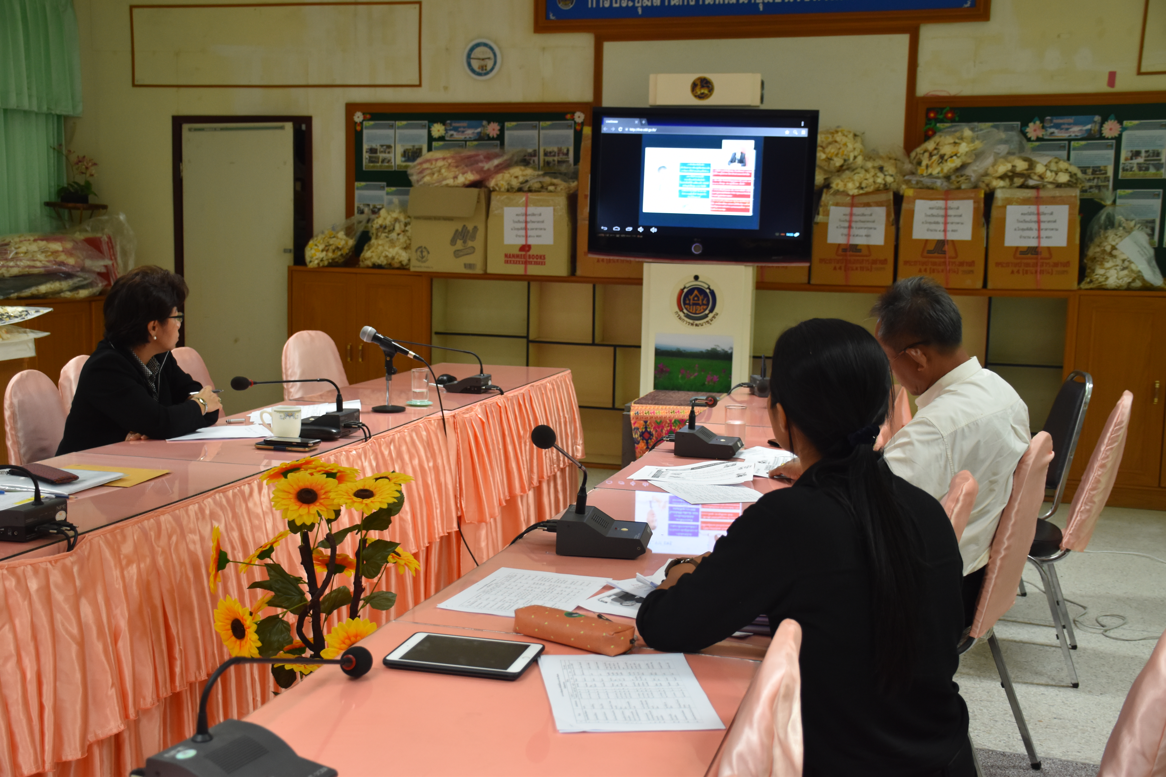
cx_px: 583
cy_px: 388
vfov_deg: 33.0
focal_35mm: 40
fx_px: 1312
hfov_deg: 47.9
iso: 800
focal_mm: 27
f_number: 4
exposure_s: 1/60
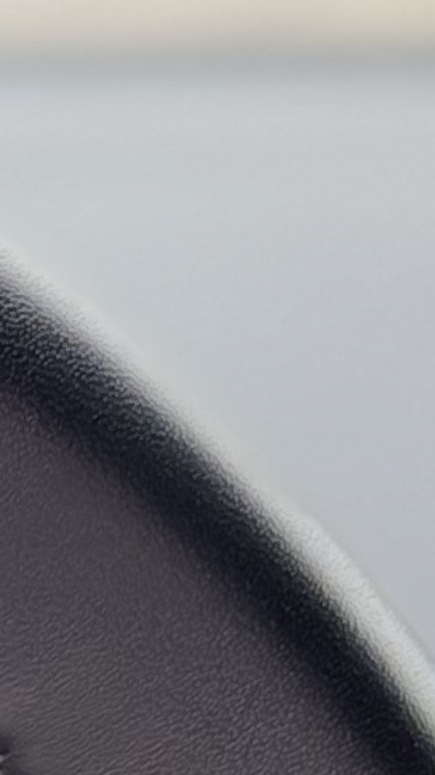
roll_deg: -0.5
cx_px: -1071
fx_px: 3921
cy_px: 1410
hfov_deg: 5.7
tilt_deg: -26.3
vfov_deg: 10.6
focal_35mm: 191
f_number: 1.78
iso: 64
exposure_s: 1/207
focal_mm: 6.76
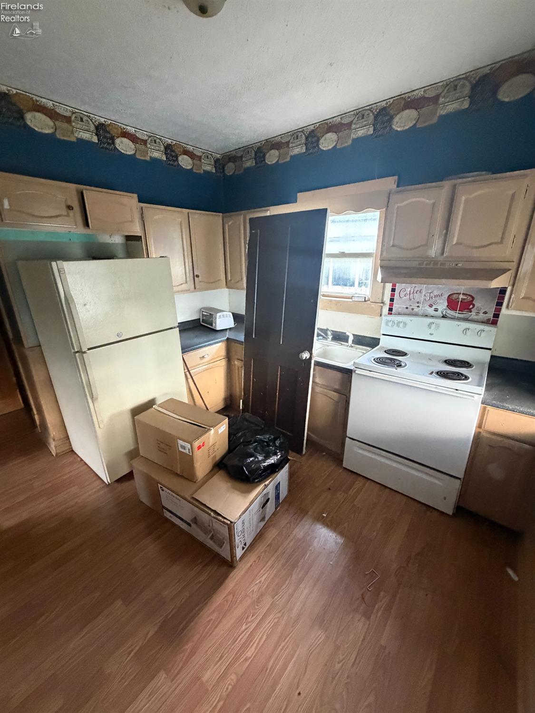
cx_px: 268
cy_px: 356
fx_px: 288
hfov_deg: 85.7
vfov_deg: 102.0
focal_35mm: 14
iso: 800
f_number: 2.2
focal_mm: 2.22
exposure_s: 1/60
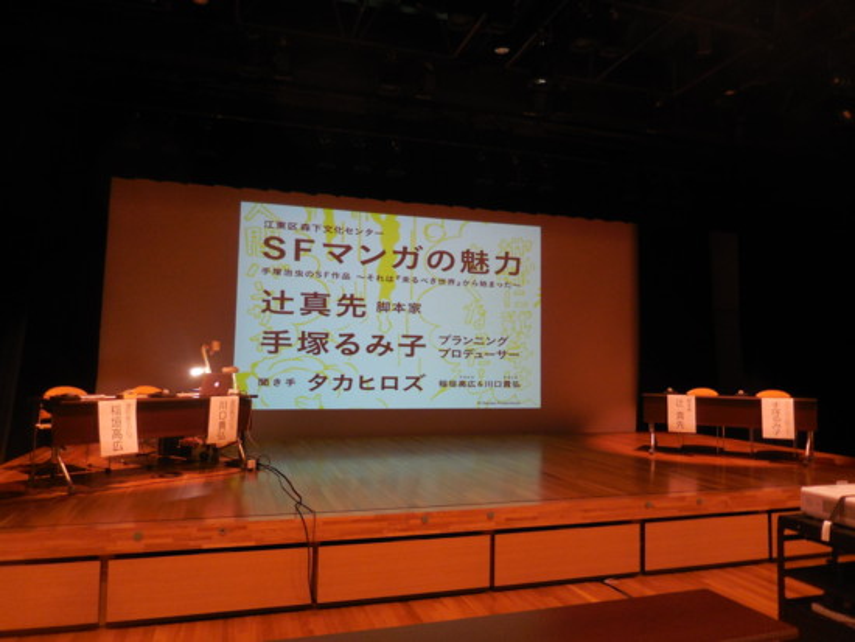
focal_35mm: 25
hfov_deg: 69.4
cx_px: 428
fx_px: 618
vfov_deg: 54.9
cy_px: 321
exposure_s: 1/30
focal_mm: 4.5
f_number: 3.3
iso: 250
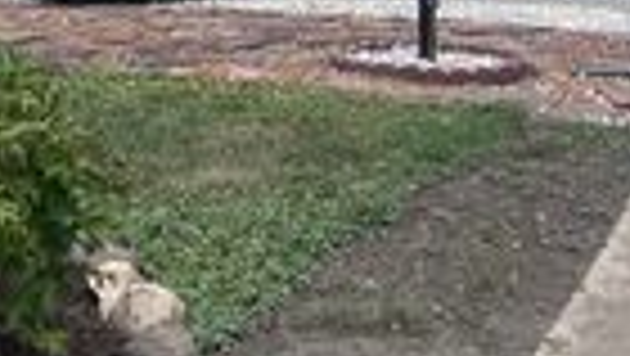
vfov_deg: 11.6
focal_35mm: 101
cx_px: 256
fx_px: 1689
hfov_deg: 21.1
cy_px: -160
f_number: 1.6
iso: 50
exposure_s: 1/2755
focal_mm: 5.1
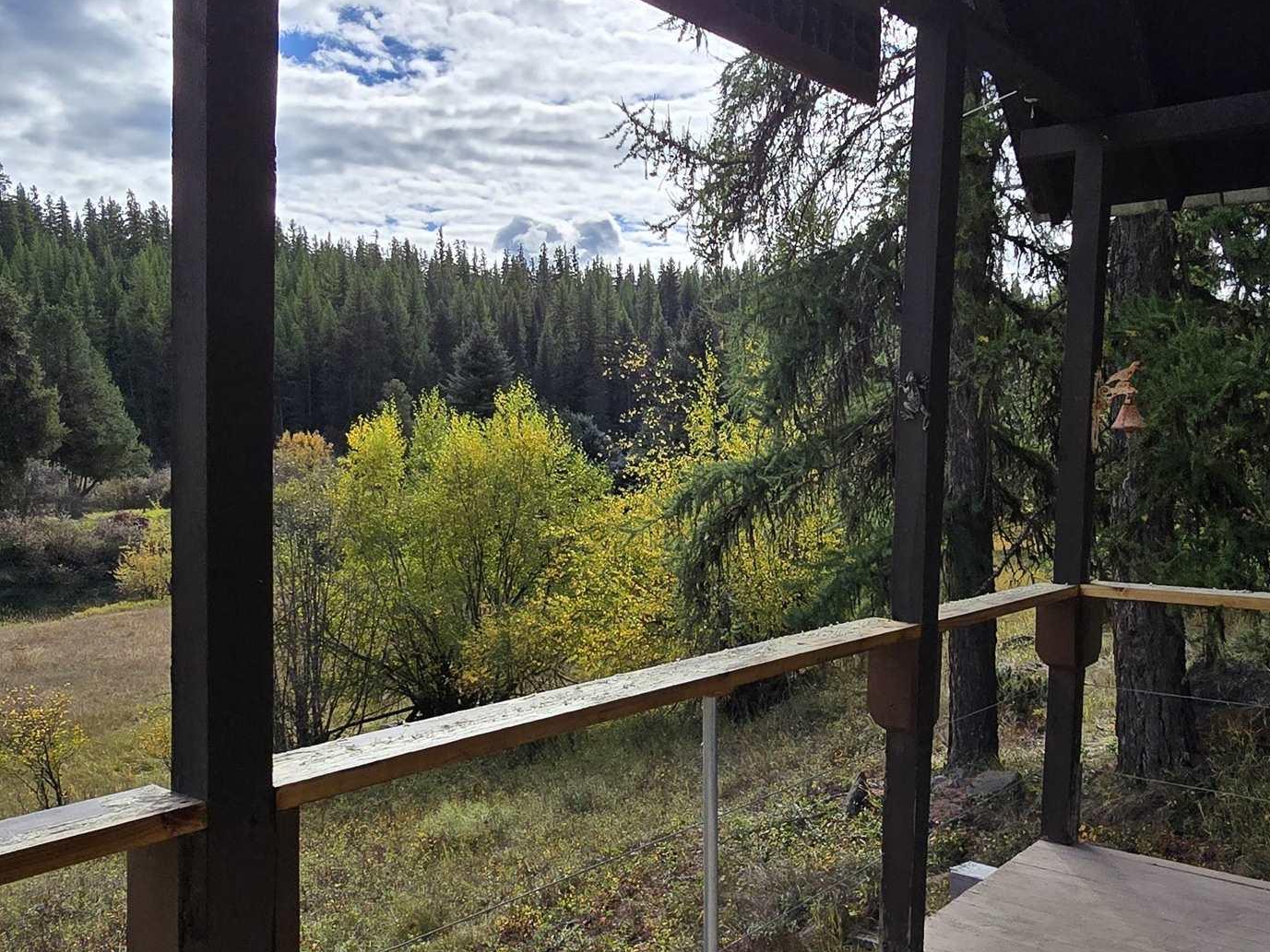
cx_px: 738
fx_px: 1064
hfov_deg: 61.3
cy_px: 557
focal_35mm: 29
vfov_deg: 48.0
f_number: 2.2
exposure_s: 1/2969
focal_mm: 2.2
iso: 50
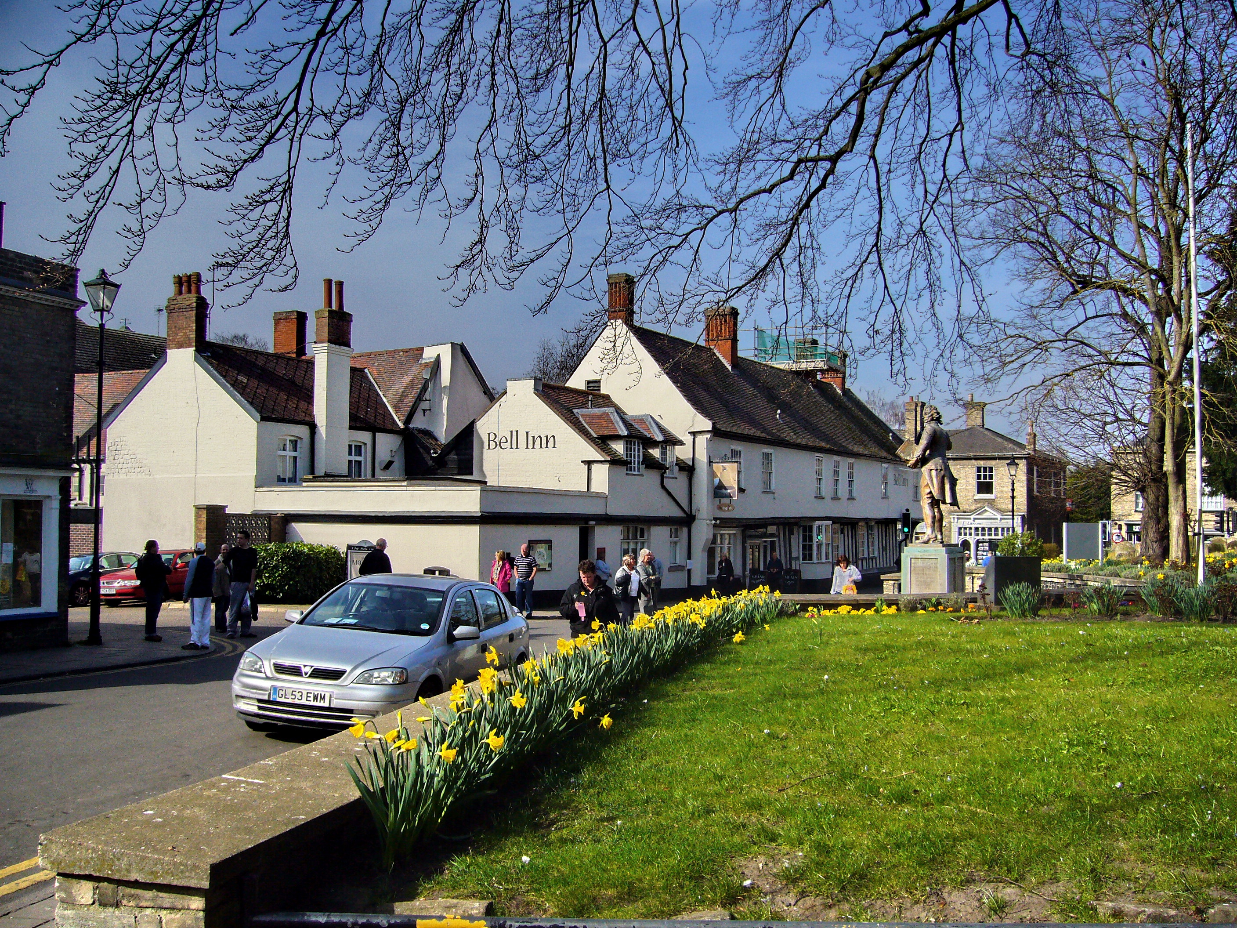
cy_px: 464
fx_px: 1251
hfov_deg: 52.6
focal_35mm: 35
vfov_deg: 40.7
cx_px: 618
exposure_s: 1/400
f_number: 5.6
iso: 80
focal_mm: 5.8
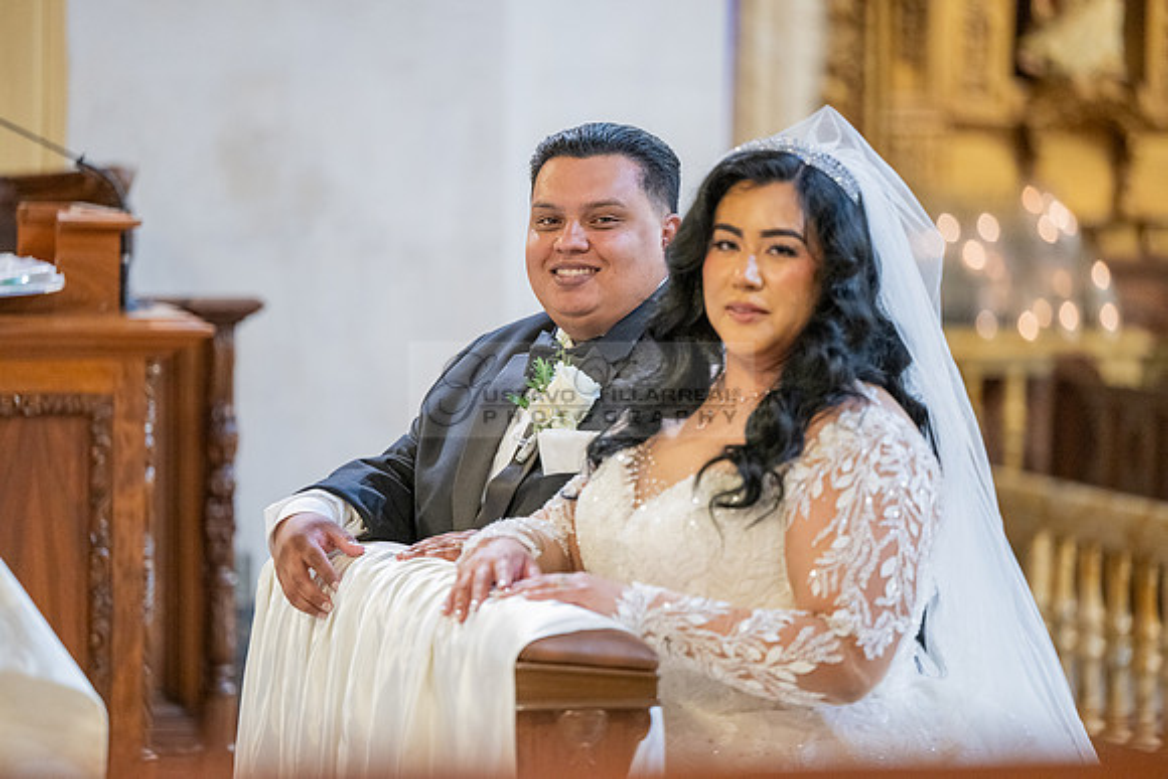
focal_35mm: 165
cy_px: 390
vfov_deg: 8.3
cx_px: 584
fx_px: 5354
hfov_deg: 12.4
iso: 2000
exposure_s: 1/100
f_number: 2.8
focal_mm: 165
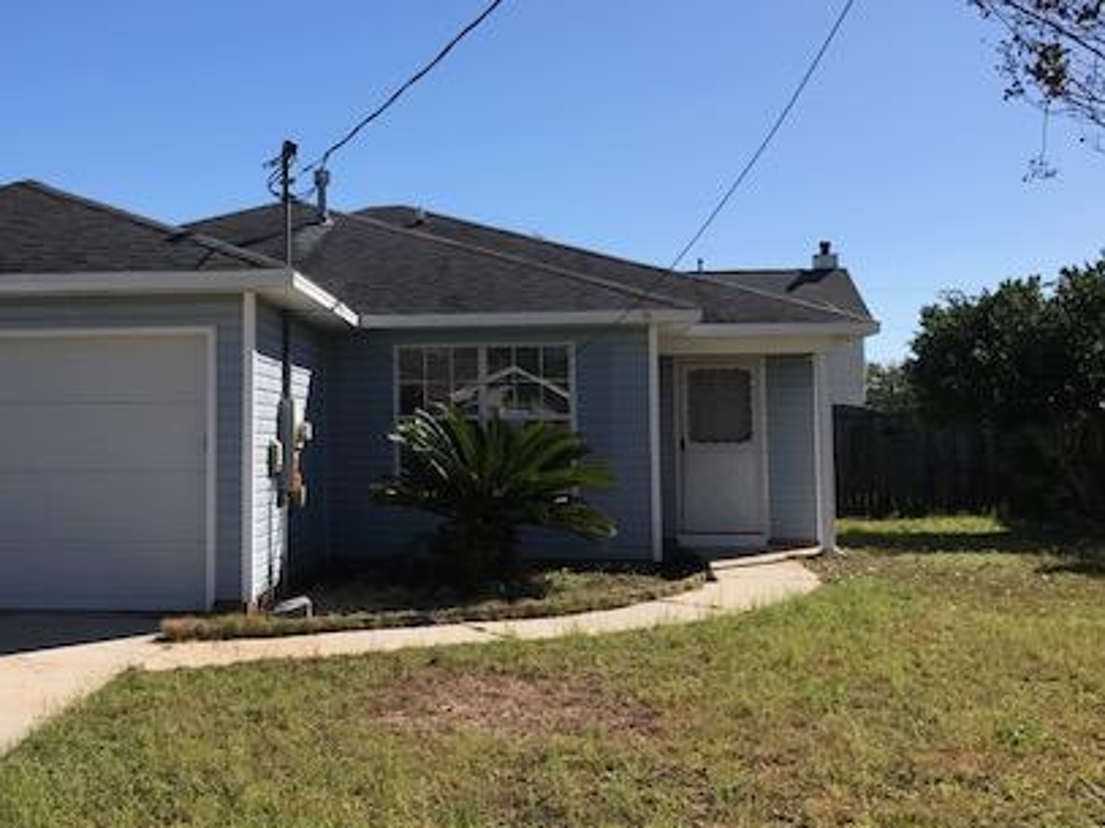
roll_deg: +0.1
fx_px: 1404
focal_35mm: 44
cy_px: 345
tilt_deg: +3.8
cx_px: 326
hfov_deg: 42.1
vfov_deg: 32.8
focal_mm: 3.99
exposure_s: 1/2740
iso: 20
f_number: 1.8
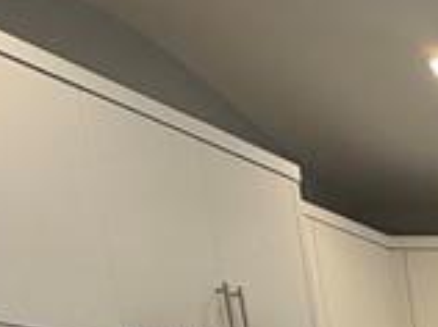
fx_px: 1150
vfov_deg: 13.0
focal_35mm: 91
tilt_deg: -12.2
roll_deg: +0.9
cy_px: 745
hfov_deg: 13.6
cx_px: 1117
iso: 125
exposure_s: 1/120
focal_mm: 2.22
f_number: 2.2
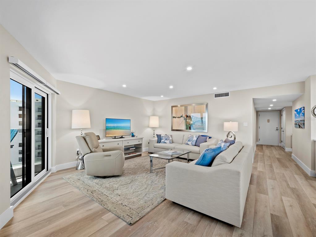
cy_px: 118
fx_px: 128
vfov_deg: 85.7
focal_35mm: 14
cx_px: 158
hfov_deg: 102.0
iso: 320
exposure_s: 1/3
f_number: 10
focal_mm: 7
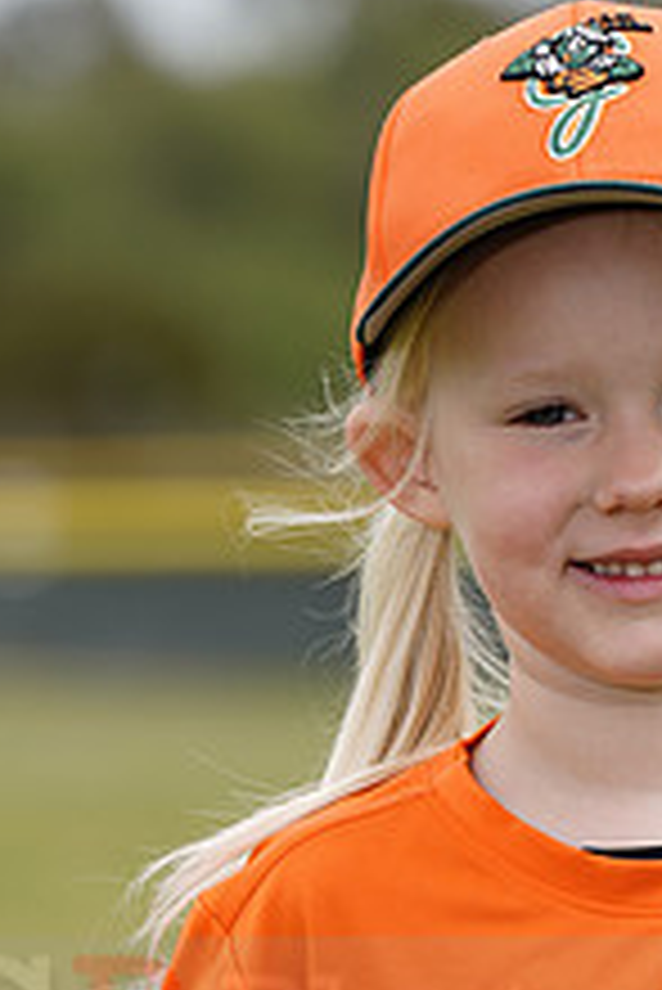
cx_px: 547
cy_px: 999
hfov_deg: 2.8
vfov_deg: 4.2
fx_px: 13411
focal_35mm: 487
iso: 50
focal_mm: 185
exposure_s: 1/250
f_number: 5.6
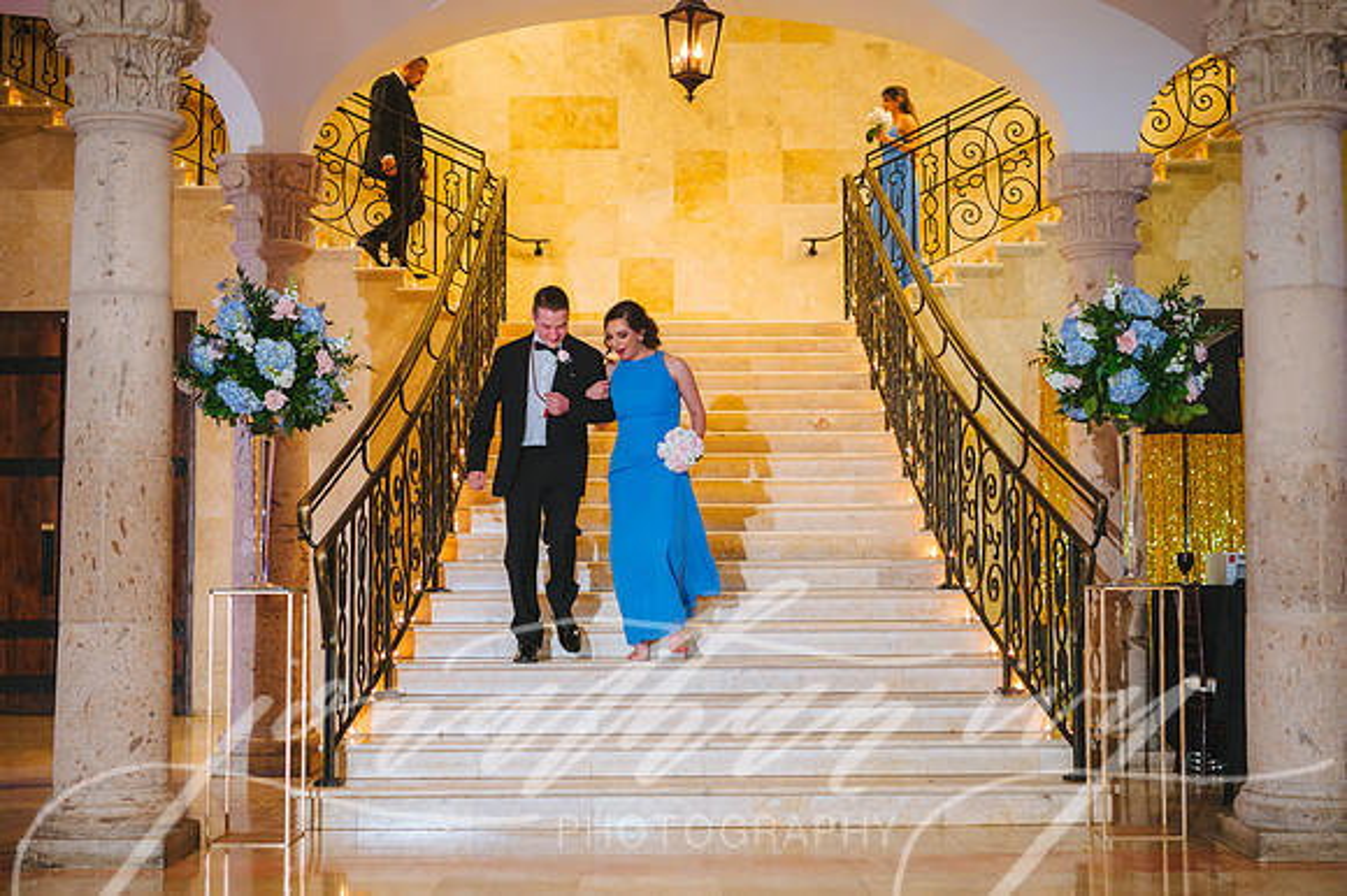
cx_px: 674
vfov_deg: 28.0
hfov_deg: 41.1
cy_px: 448
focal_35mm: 48
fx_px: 1795
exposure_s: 1/100
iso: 3200
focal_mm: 48
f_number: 2.8
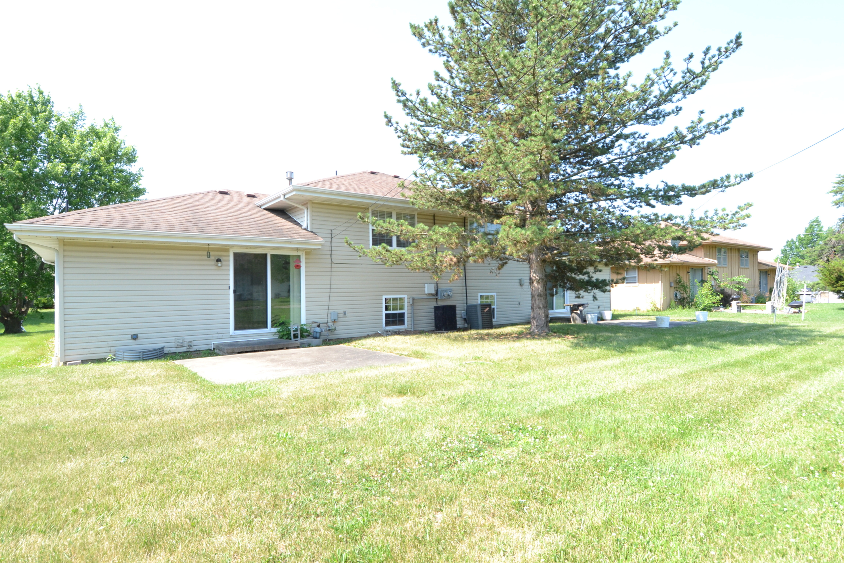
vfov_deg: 67.4
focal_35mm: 18
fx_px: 422
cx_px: 422
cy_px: 282
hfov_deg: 90.0
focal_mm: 12
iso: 800
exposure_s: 1/320
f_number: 9
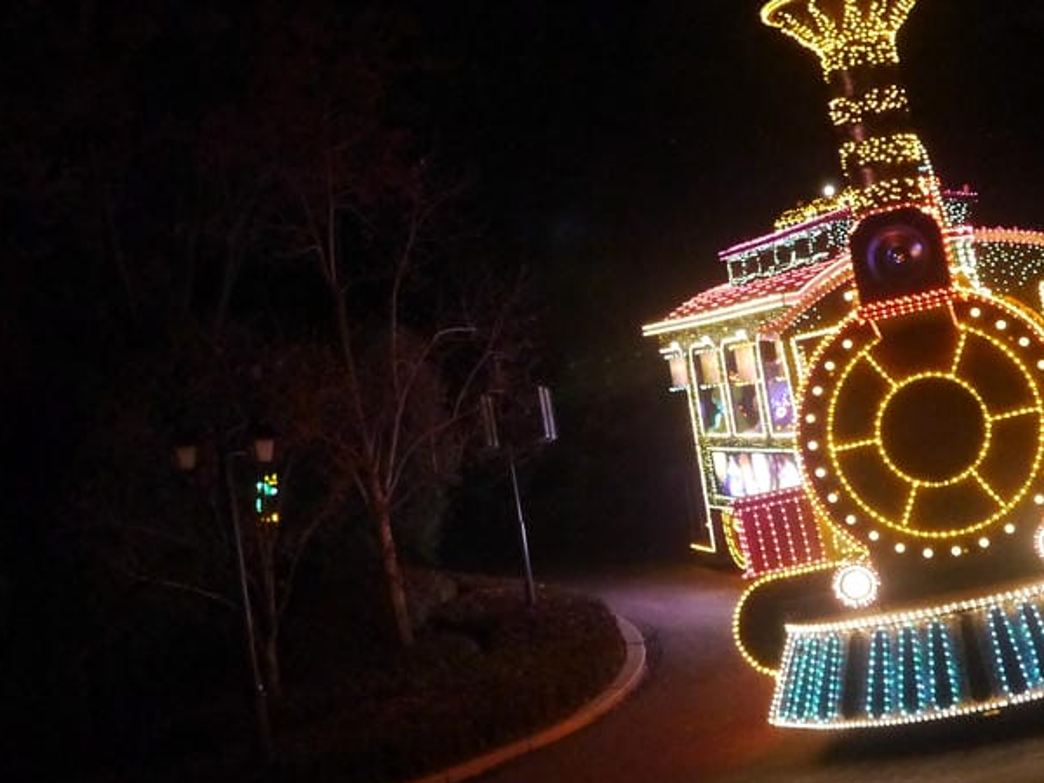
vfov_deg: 26.1
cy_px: 365
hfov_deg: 34.2
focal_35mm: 56
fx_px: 1689
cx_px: 658
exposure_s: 1/40
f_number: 3.5
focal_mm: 14
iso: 1600
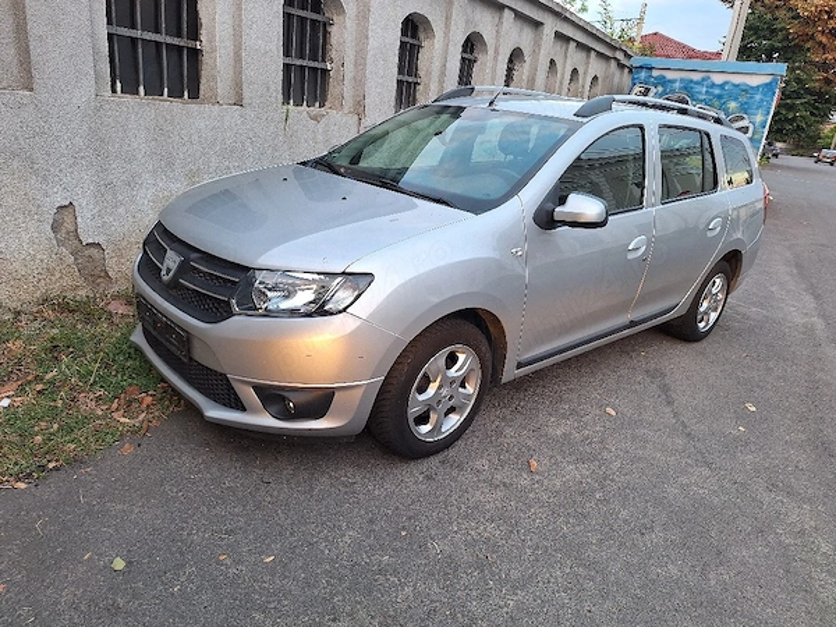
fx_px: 555
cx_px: 418
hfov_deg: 73.9
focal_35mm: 23
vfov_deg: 58.9
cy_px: 314
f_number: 1.8
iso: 50
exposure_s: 1/50
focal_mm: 5.54
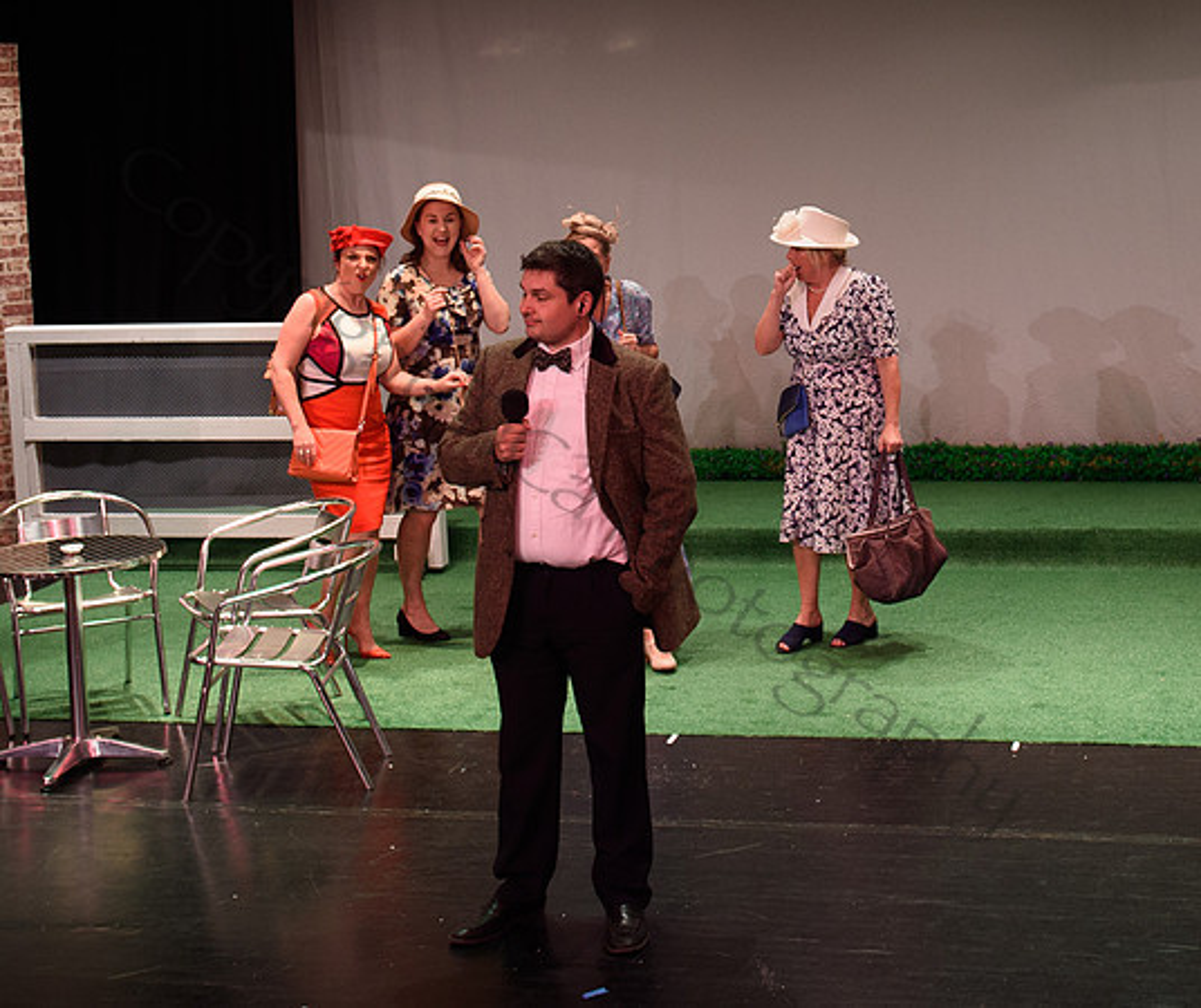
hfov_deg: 29.0
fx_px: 2314
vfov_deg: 24.3
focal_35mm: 64
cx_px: 763
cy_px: 236
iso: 800
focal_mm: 32
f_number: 4.5
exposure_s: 1/80
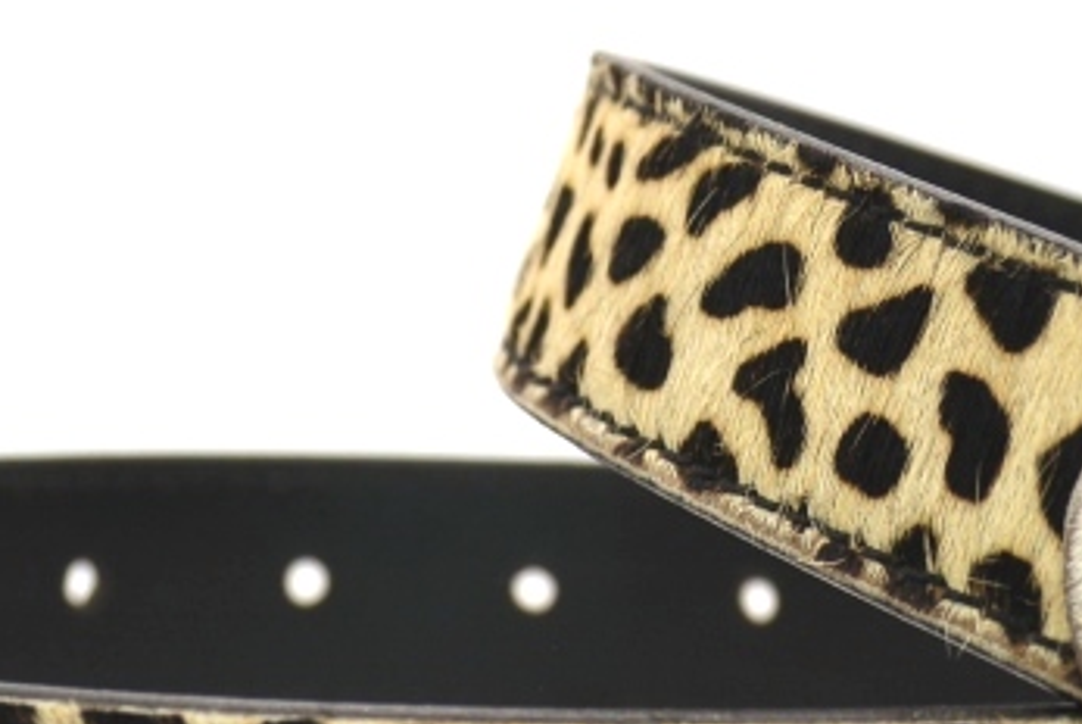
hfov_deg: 17.6
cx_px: 867
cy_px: 573
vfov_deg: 11.9
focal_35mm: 115
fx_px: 3459
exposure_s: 1/160
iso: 100
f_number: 4.5
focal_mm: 26
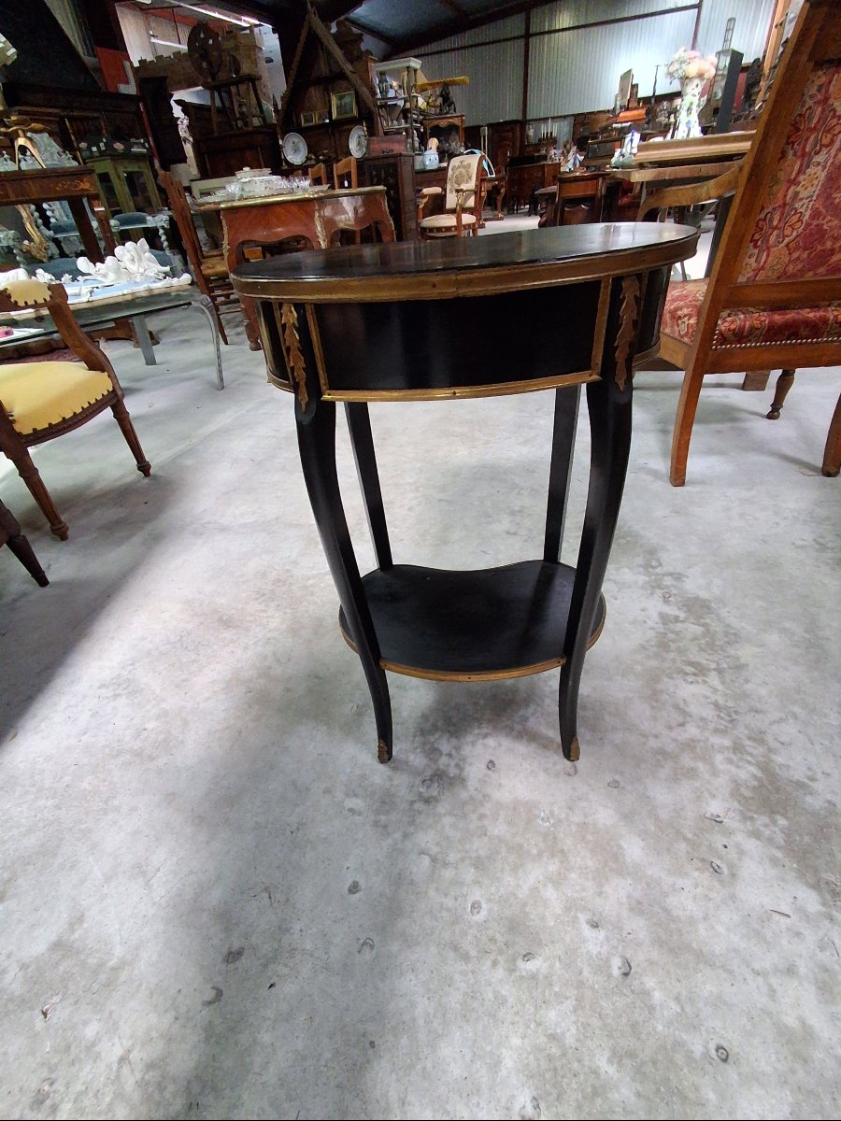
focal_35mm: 16
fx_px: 518
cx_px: 420
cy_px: 560
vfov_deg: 94.5
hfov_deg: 78.1
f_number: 2.2
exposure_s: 1/50
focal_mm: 1.64
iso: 320
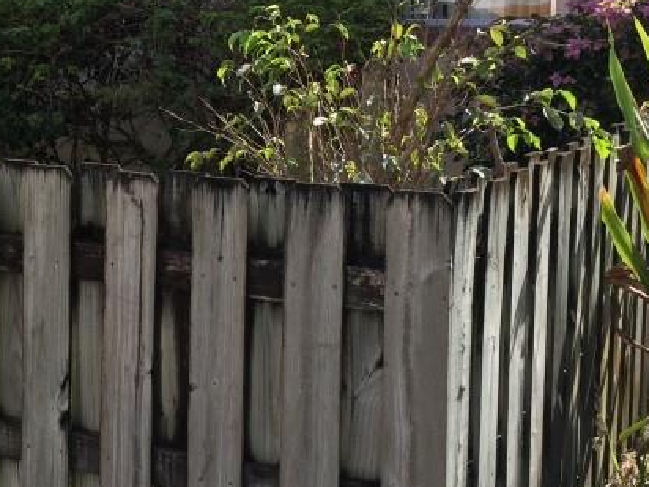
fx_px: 1350
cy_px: 158
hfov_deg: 25.9
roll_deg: -0.4
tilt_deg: -4.6
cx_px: 35
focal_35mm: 72
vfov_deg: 20.4
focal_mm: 4.15
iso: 32
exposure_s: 1/942
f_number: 2.2
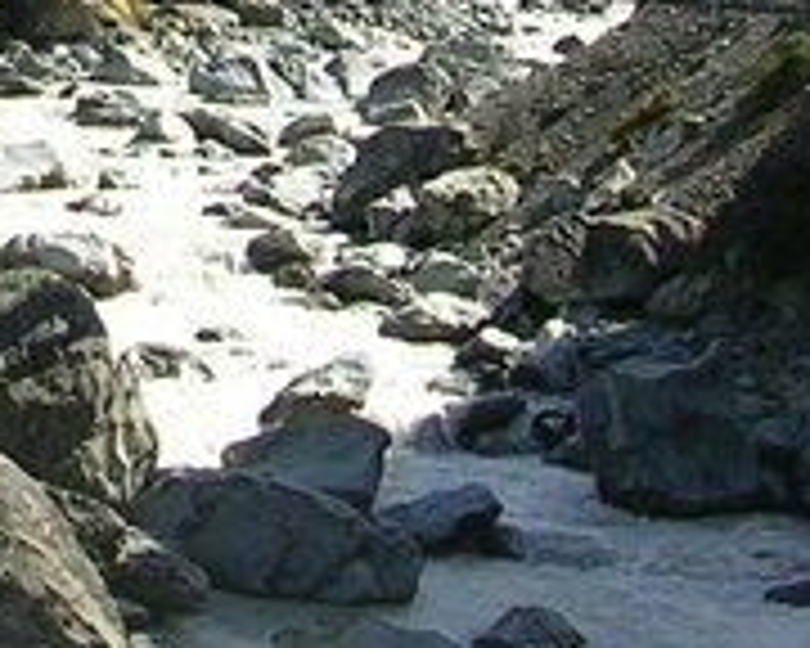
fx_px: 3956
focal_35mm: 165
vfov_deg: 8.9
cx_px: -104
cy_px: -540
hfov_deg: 11.5
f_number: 5.6
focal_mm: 5.8
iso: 50
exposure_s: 1/238
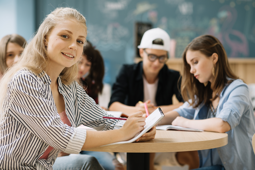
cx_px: 127
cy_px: 84
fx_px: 609
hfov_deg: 23.6
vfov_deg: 15.9
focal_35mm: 86
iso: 320
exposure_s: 1/320
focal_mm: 85
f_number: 2.8
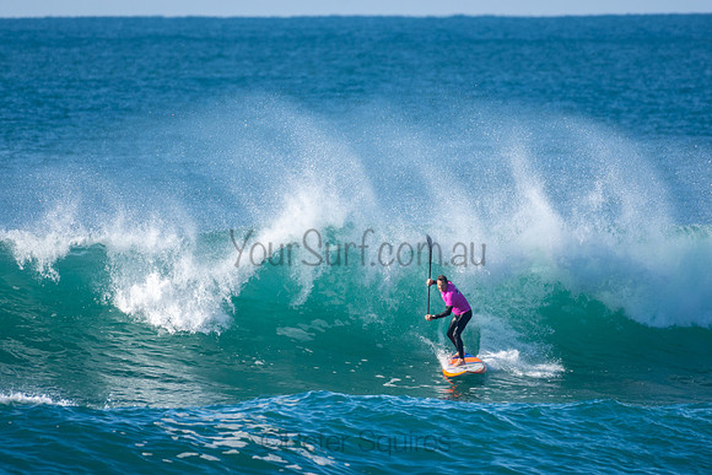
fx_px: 15255
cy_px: 238
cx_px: 356
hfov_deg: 2.7
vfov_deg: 1.8
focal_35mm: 771
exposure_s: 1/1250
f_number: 5.6
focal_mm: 500
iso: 250
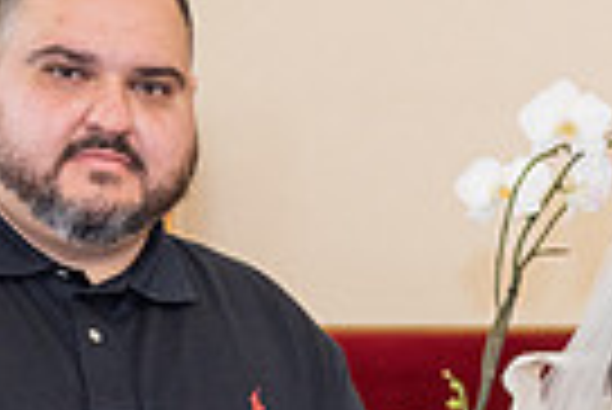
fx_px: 3489
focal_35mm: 205
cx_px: 792
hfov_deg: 9.8
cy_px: 651
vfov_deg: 6.6
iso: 1000
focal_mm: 48
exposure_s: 1/160
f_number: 3.5
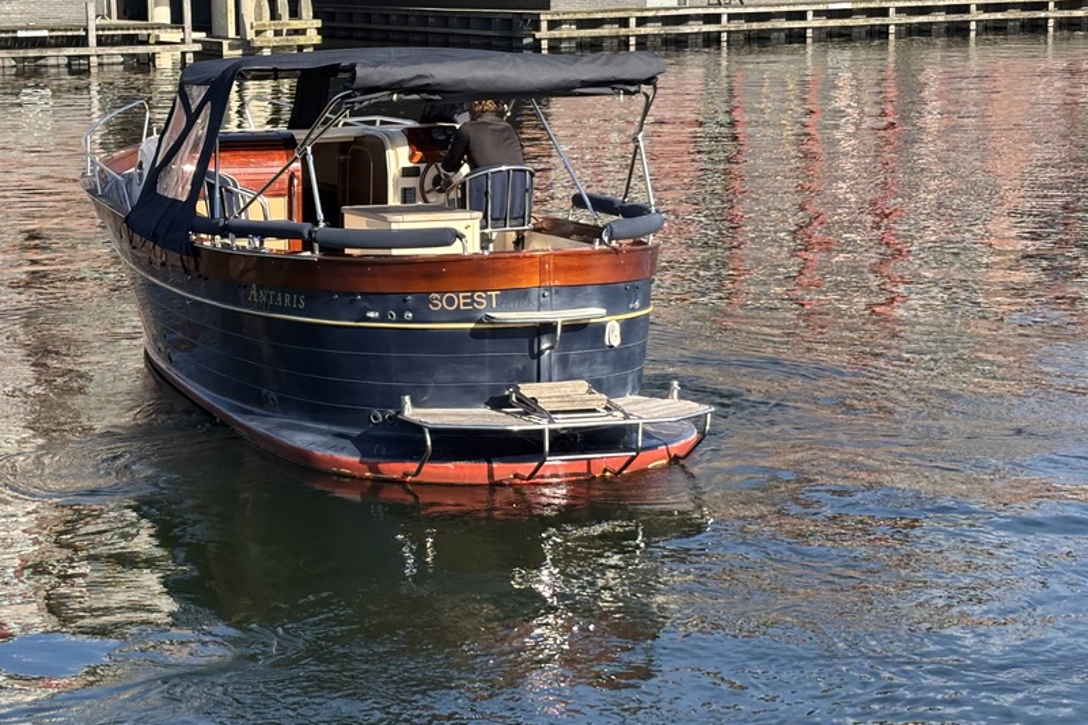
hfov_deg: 24.9
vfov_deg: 16.9
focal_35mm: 81
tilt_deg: -9.1
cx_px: 367
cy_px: 341
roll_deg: +1.1
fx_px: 2448
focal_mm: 5.96
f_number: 1.6
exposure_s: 1/1205
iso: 40
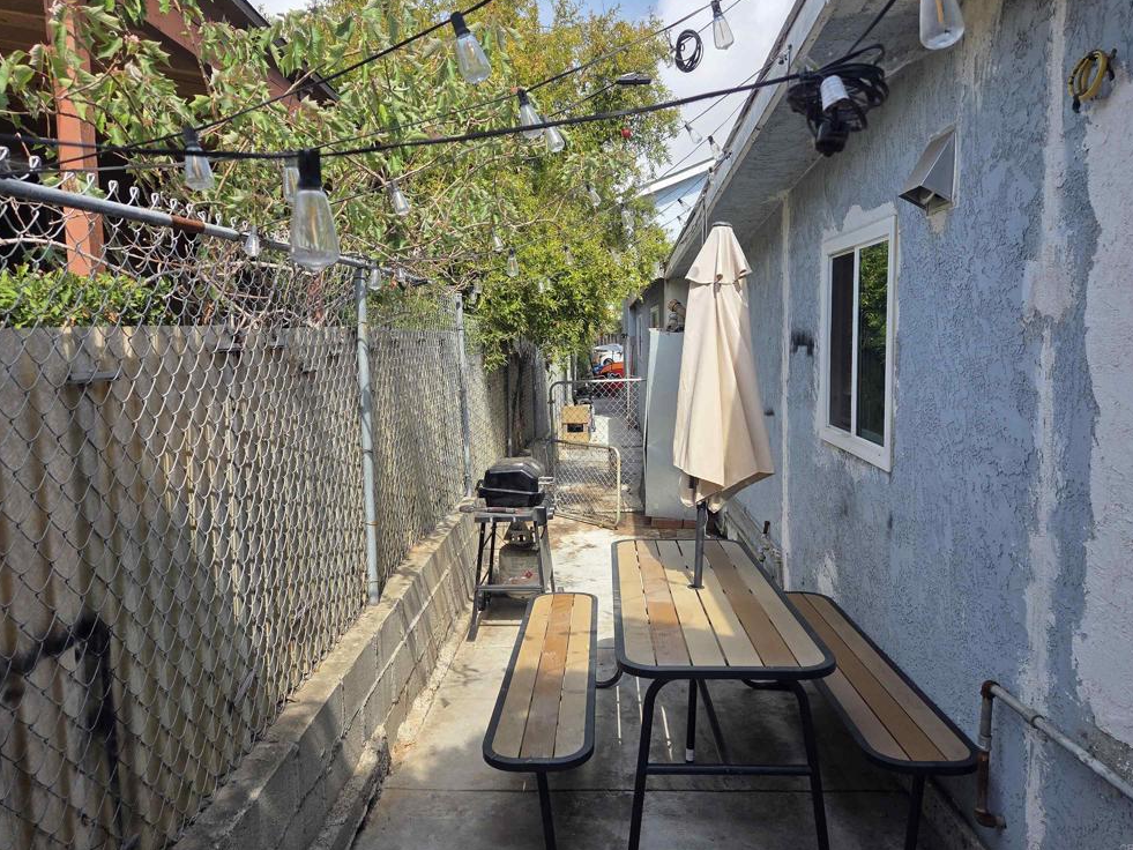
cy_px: 410
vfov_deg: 56.8
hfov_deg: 71.6
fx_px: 786
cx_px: 566
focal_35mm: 24
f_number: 1.8
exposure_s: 1/2077
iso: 80
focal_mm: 5.4
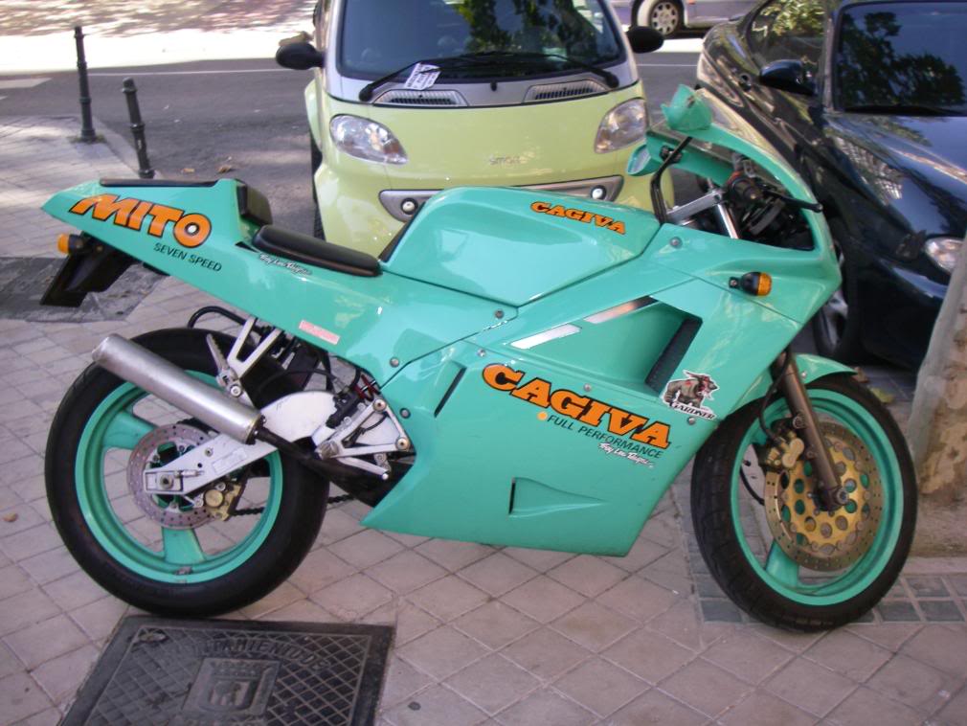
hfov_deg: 49.0
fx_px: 1062
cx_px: 484
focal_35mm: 38
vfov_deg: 37.7
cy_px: 363
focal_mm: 6.3
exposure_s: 1/100
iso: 64
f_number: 3.3
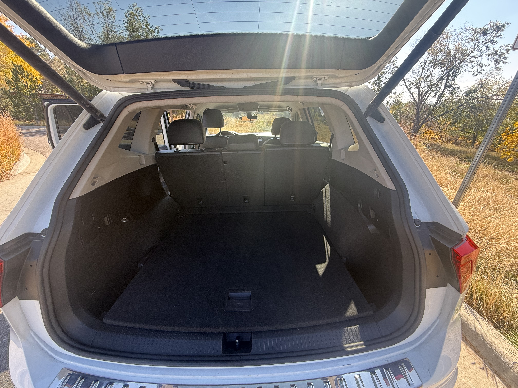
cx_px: 259
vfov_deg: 85.7
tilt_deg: -21.8
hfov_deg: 102.1
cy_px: 194
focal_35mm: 14
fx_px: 209
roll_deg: +0.0
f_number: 2.2
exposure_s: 1/146
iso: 64
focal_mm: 2.22
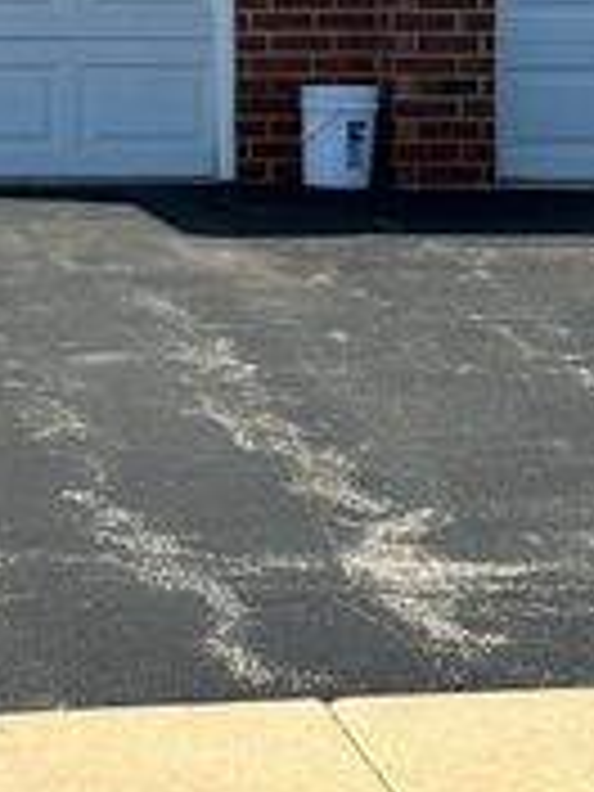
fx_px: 4164
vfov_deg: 10.7
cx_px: 22
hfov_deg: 8.1
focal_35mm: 182
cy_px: -106
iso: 64
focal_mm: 6.86
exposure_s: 1/2611
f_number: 1.78
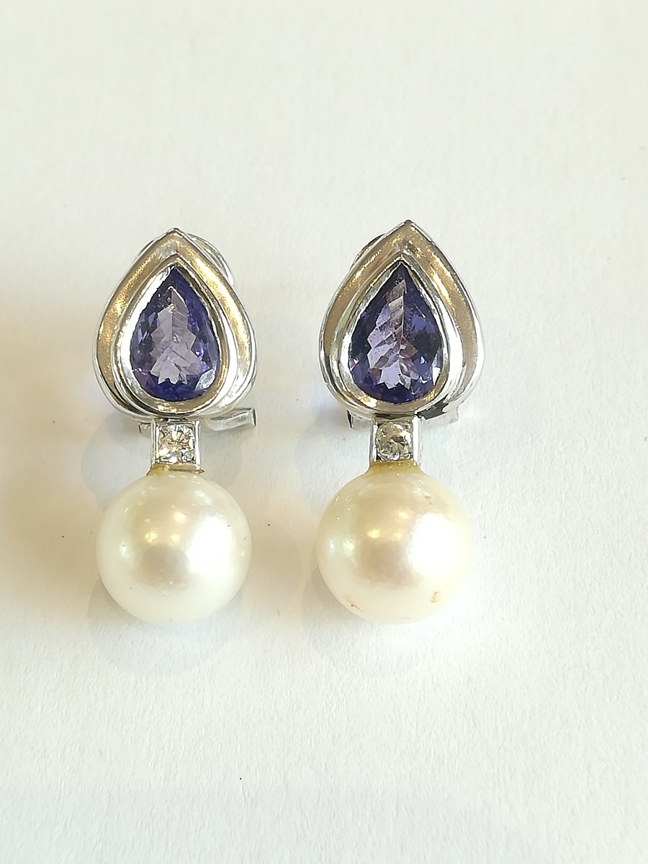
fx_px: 1473
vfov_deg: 32.7
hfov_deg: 24.8
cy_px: 432
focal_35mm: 59
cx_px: 324
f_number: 2.2
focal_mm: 3.83
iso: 80
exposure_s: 1/40
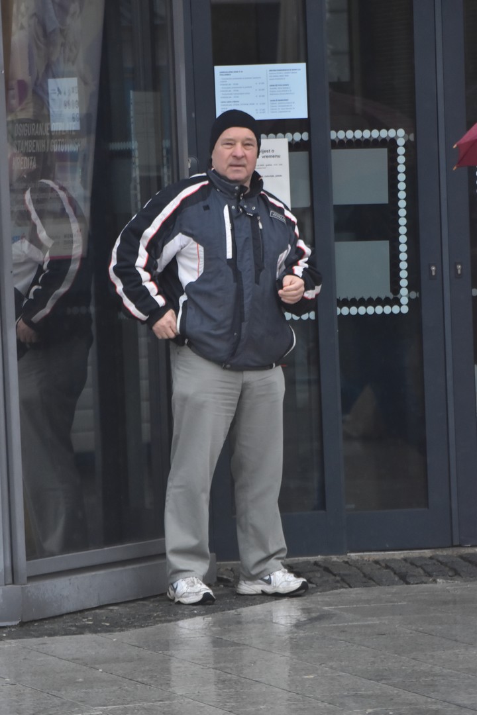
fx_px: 5962
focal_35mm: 300
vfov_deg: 6.9
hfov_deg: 4.6
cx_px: 238
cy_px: 358
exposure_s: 1/400
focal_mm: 200
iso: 1250
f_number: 5.3
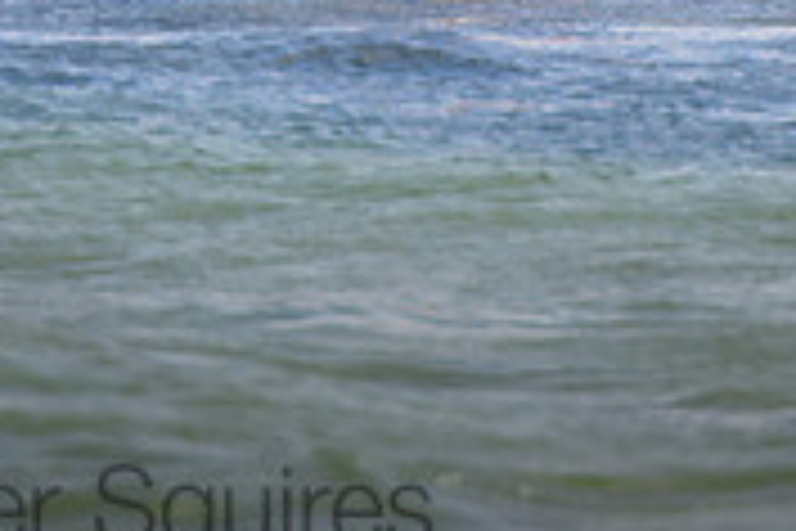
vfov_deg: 0.8
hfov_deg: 1.1
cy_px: -291
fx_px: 39797
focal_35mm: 1800
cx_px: 83
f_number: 5.6
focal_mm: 400
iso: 250
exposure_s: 1/2000
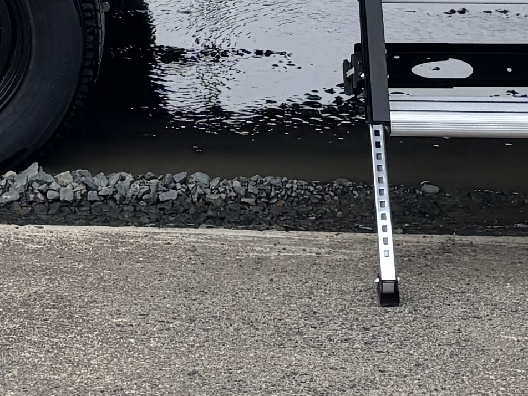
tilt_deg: +2.9
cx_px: 252
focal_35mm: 156
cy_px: -657
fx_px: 2379
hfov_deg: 12.7
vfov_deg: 8.4
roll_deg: -0.1
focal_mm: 5.96
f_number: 1.6
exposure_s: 1/1328
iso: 50
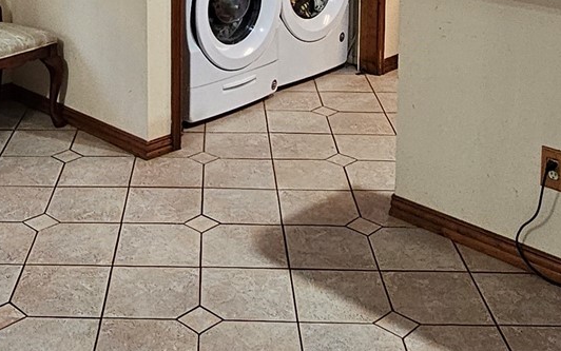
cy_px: -136
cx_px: 193
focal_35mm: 53
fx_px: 811
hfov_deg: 37.8
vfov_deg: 21.5
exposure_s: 1/60
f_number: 2.2
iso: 320
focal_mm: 2.2
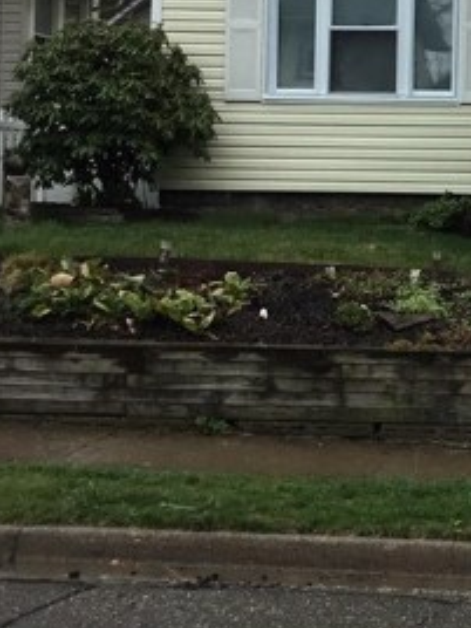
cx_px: 612
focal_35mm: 89
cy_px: 173
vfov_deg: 21.9
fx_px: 1615
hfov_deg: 15.8
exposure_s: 1/509
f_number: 2.4
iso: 25
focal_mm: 3.3
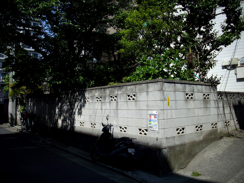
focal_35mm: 37
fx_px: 261
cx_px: 122
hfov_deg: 50.1
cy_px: 92
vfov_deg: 38.7
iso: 80
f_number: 5.6
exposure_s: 1/320
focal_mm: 6.2
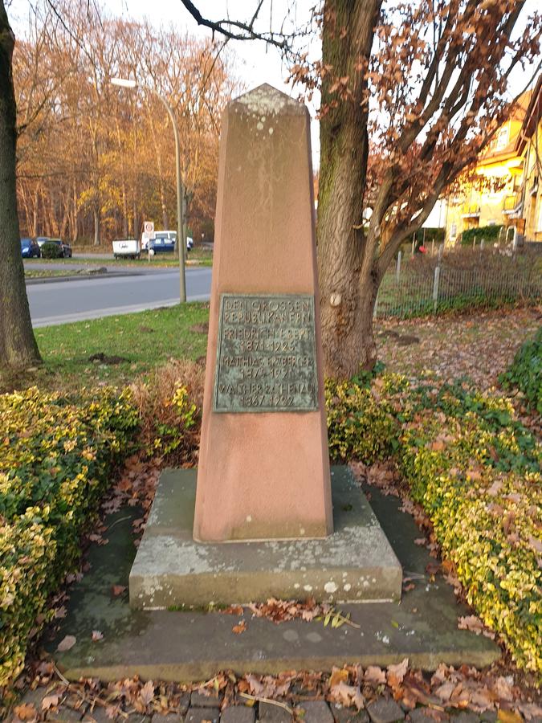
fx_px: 543
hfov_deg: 53.1
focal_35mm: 26
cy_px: 362
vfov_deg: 67.3
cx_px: 271
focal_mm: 4.3
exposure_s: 1/100
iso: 80
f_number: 2.4
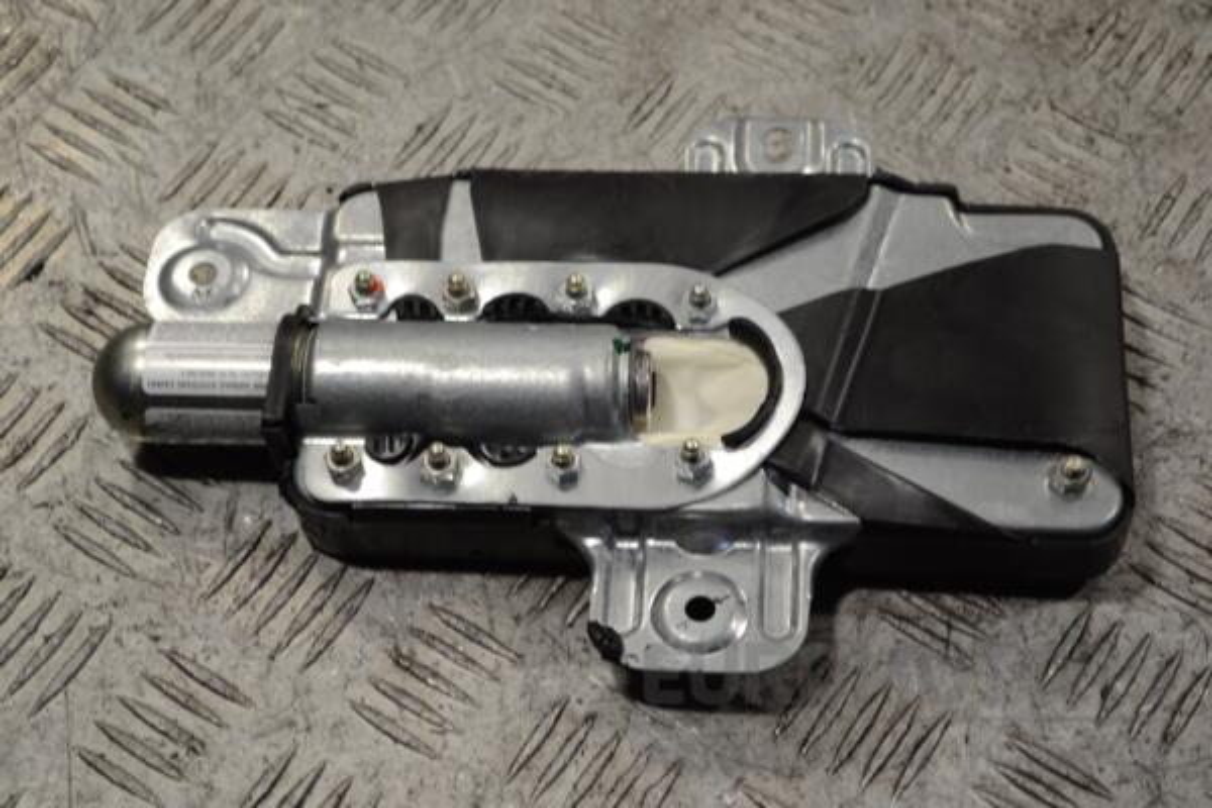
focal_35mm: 72
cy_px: 404
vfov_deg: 18.9
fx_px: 2424
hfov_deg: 28.1
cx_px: 606
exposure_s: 1/40
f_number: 5.6
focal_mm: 48
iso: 100
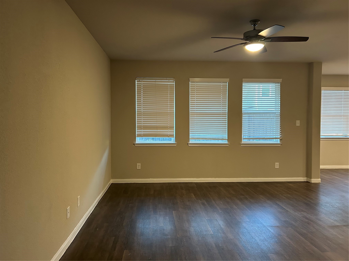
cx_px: 174
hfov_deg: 67.3
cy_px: 130
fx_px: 262
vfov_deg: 53.1
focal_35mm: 26
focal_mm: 5.7
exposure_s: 1/60
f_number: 1.5
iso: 320
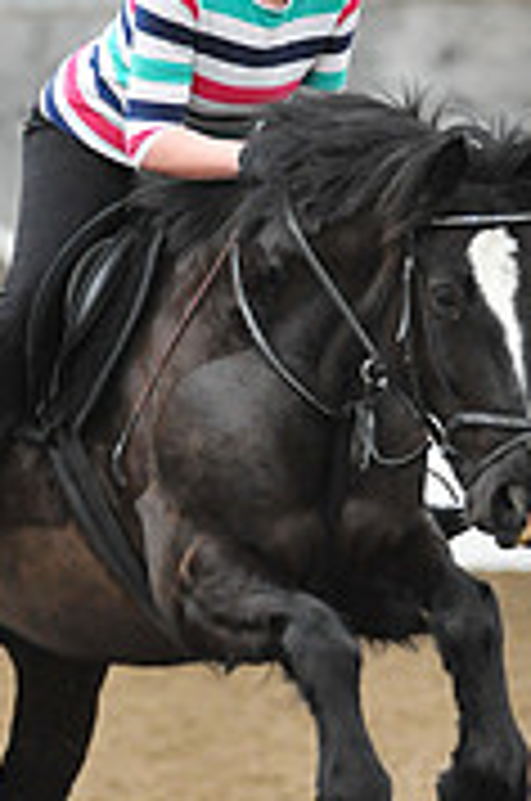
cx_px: 155
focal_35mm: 380
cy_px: 612
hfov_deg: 3.6
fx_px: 8440
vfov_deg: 5.4
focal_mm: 150
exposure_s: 1/400
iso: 3600
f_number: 2.8
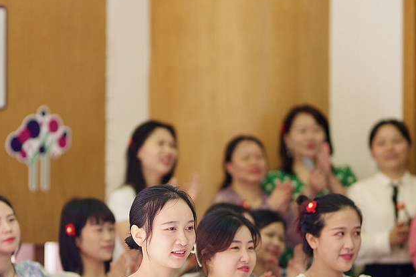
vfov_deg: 7.8
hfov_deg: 11.7
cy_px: 191
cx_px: 200
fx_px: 2023
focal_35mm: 175
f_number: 1.4
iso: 250
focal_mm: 85
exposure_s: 1/1000
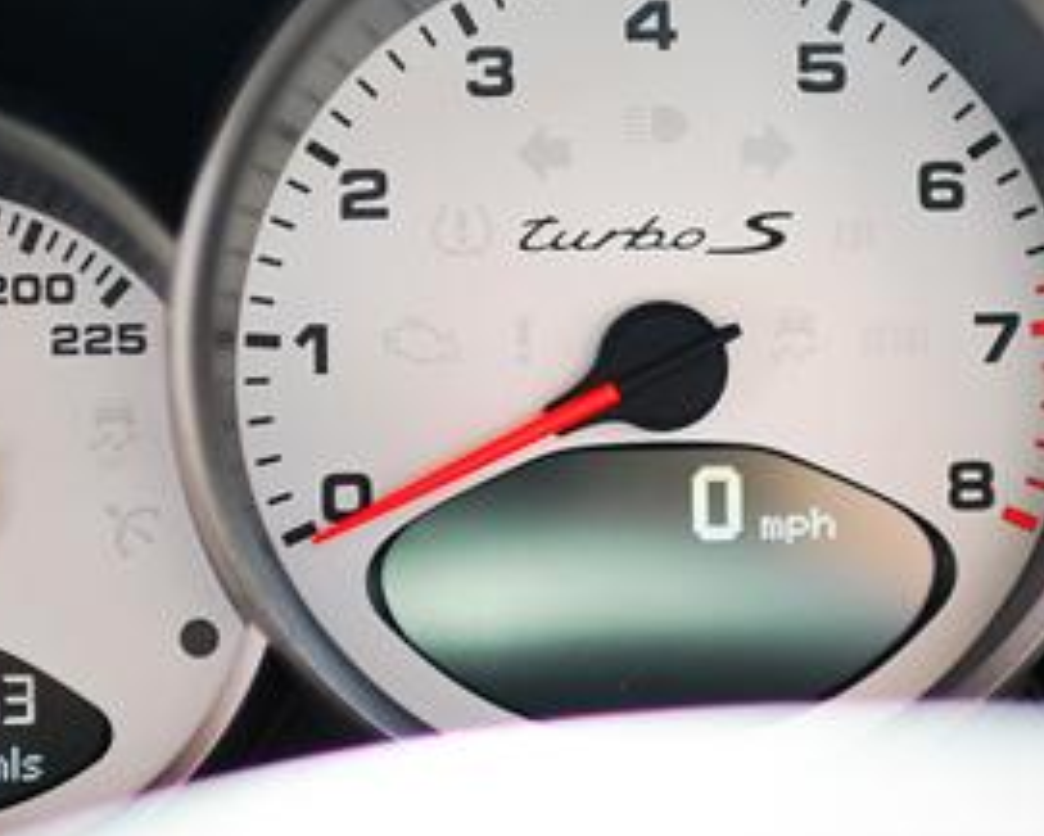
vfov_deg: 14.1
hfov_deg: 17.6
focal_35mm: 109
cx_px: 690
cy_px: 403
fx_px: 3369
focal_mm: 35
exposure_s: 1/320
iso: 100
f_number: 1.4
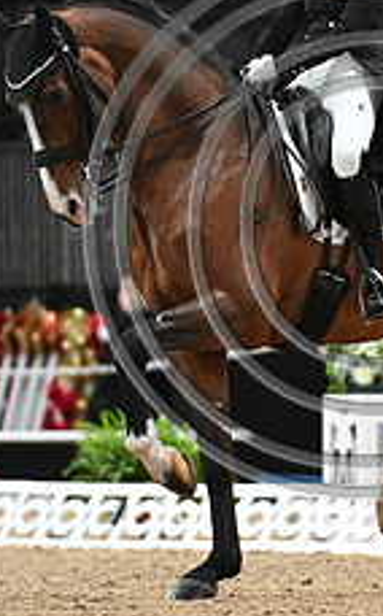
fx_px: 17379
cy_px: 185
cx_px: 332
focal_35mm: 1038
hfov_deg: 1.3
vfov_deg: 2.0
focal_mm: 400
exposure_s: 1/640
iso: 6400
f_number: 4
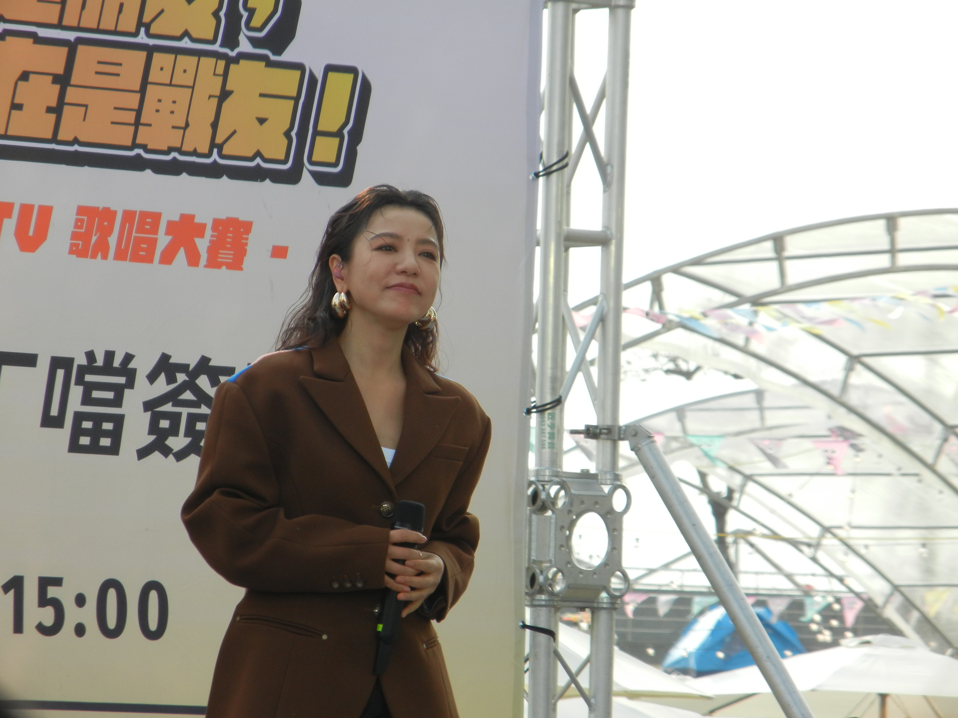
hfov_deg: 6.6
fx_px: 8303
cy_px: 359
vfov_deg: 5.0
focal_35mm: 300
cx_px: 479
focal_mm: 54
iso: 160
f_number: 5.6
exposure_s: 1/304
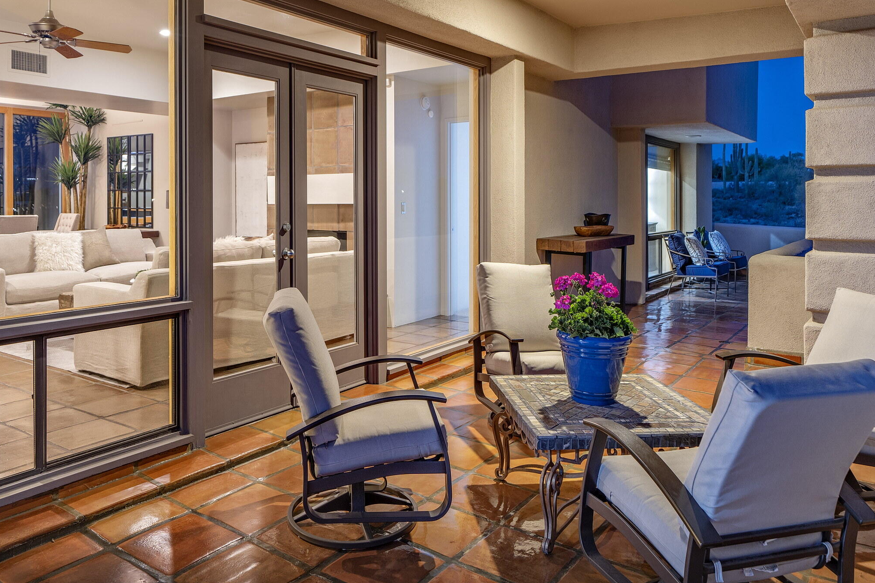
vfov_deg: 51.3
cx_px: 449
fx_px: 608
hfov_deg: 71.5
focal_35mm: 25
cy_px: 285
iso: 100
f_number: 4.5
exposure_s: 5
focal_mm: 18
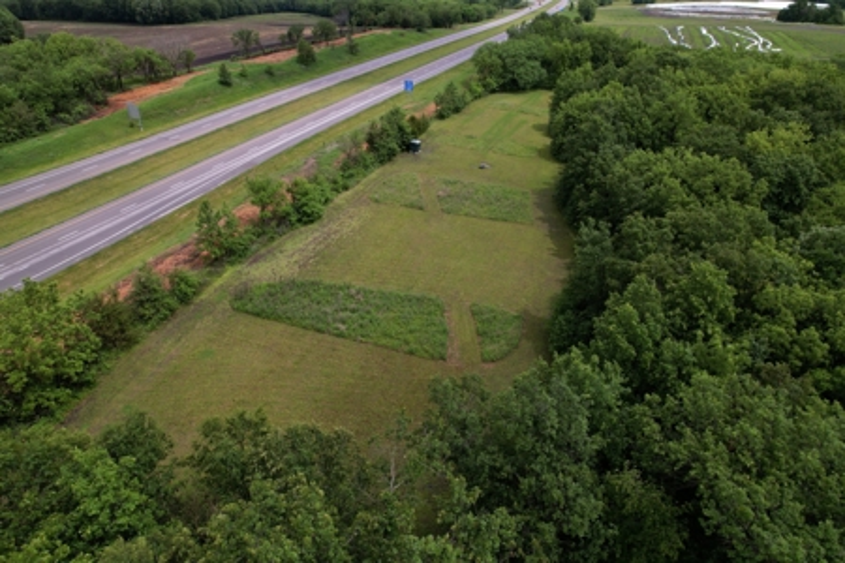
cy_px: 282
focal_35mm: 22
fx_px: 516
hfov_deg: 78.6
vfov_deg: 57.2
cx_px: 422
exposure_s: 1/100
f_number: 2.8
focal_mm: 8.38
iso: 200
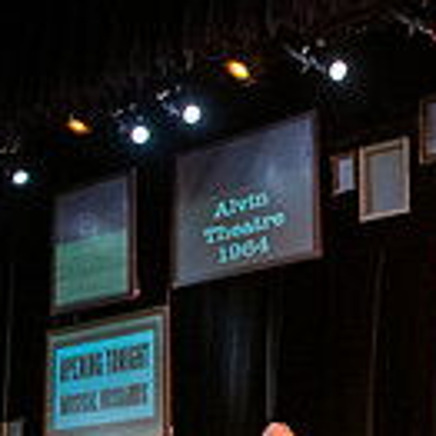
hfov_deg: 17.1
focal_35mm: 90
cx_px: 692
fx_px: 1282
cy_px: 481
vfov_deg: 18.5
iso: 2500
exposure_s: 1/200
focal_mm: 24
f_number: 3.2
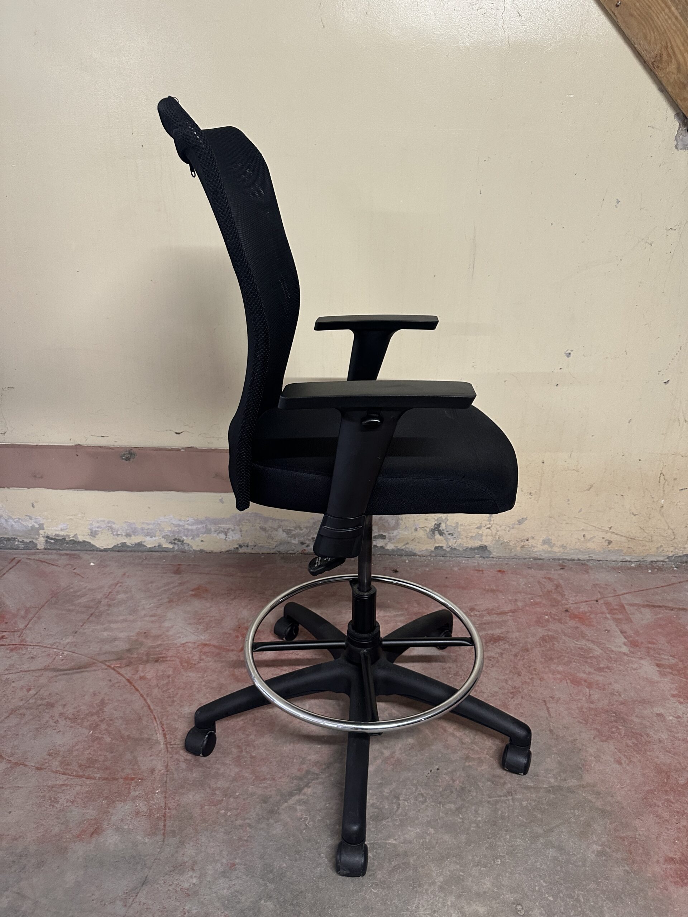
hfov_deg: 56.8
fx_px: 636
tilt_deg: -21.9
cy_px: 458
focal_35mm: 24
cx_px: 344
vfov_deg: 71.6
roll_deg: -3.6
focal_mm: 6.86
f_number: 1.78
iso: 320
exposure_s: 1/60
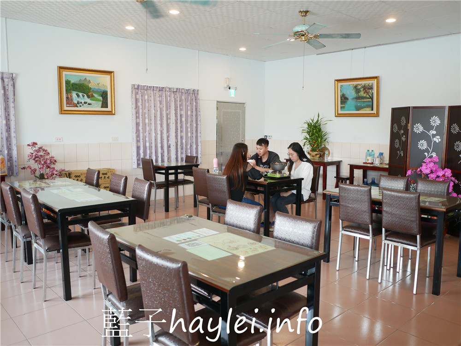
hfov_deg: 60.0
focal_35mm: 30
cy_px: 173
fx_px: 400
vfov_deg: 46.8
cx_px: 230
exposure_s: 1/80
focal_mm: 15
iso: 200
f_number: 1.7
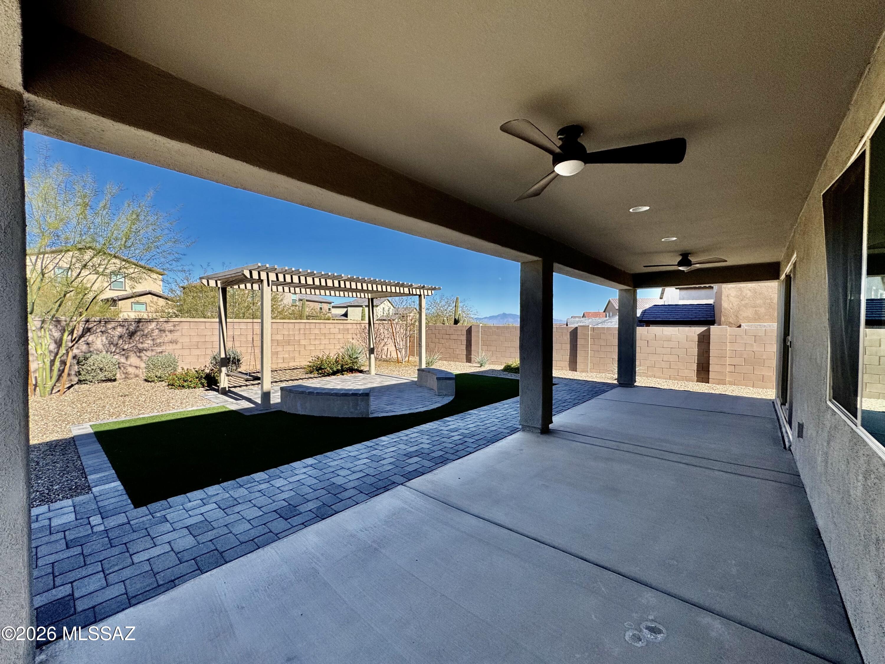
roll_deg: -0.5
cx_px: 442
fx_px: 358
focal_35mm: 14
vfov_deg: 85.7
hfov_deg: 102.1
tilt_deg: -1.4
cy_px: 332
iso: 50
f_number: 2.2
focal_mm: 2.22
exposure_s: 1/1536
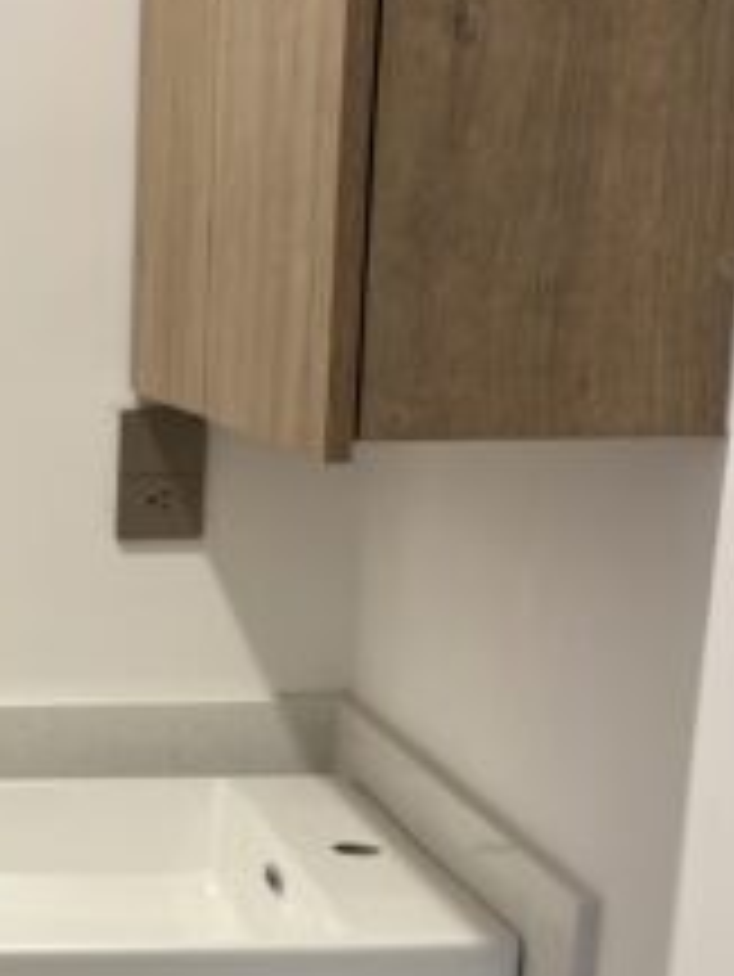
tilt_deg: -16.1
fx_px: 2034
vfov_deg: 26.1
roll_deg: +0.9
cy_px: 886
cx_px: -194
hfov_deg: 19.1
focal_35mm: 72
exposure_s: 1/60
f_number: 1.6
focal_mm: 5.96
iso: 125
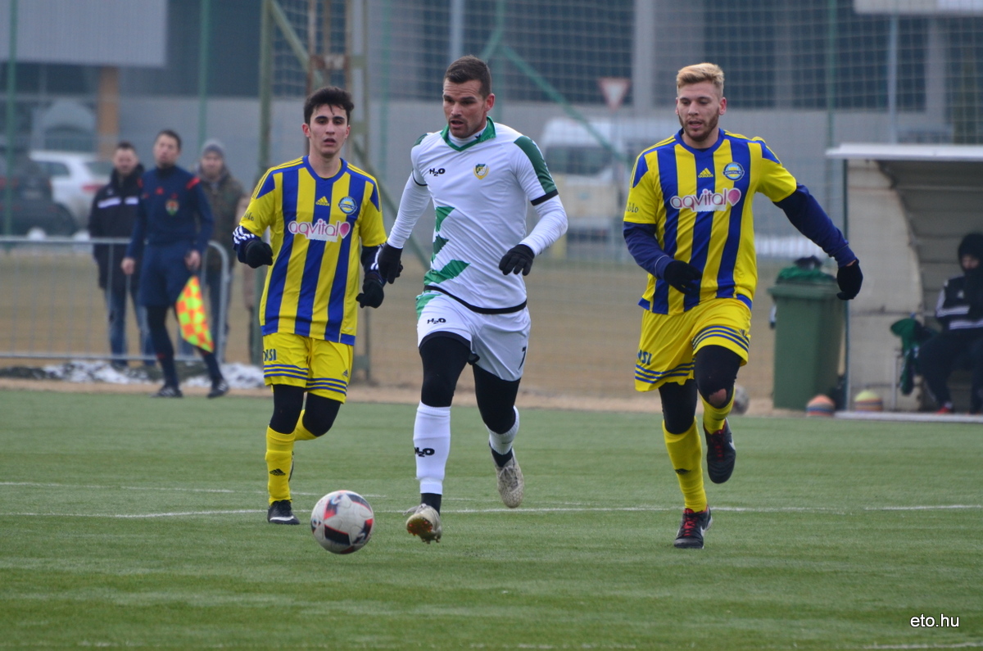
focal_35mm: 420
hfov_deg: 4.9
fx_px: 11445
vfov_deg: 3.3
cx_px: 492
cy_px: 326
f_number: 5.6
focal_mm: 280
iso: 800
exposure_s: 1/1000
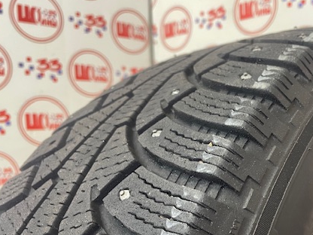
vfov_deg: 35.5
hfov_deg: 45.3
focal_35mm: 40
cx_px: 232
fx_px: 362
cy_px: 163
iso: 200
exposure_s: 1/50
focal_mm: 4.2
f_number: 1.6
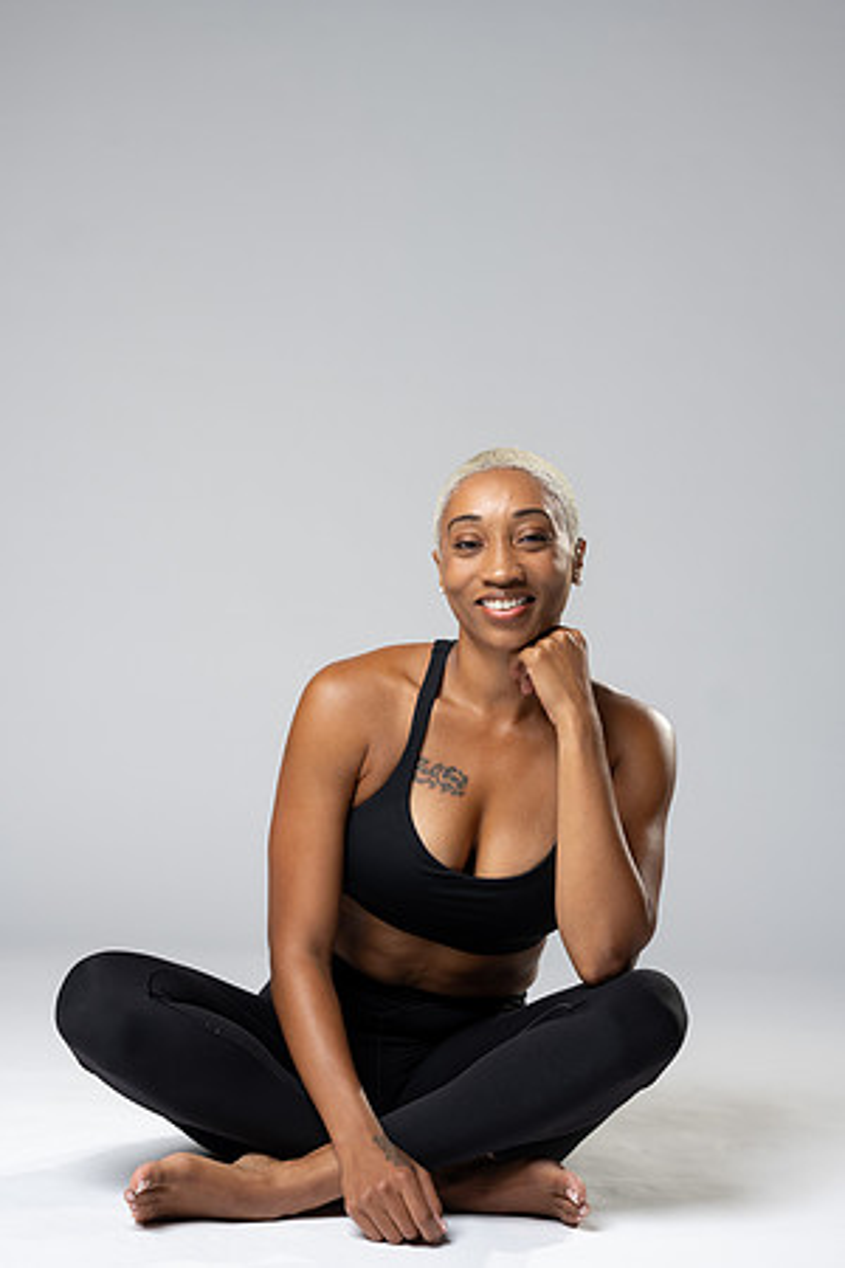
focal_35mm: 85
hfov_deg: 16.1
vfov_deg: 23.9
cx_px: 422
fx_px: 2992
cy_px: 634
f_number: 3.2
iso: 200
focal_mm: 85
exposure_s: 1/160
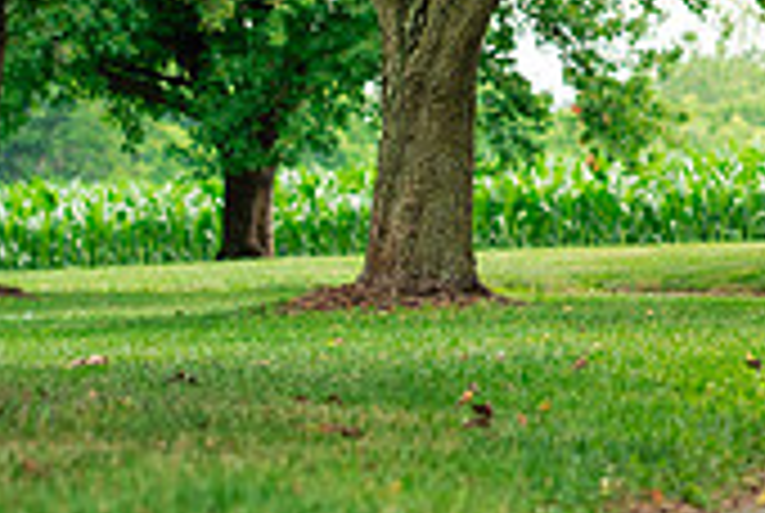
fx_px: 6471
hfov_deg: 6.7
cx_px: 1071
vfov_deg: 4.5
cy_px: -164
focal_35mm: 304
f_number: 3.5
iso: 500
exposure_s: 1/500
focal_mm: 85
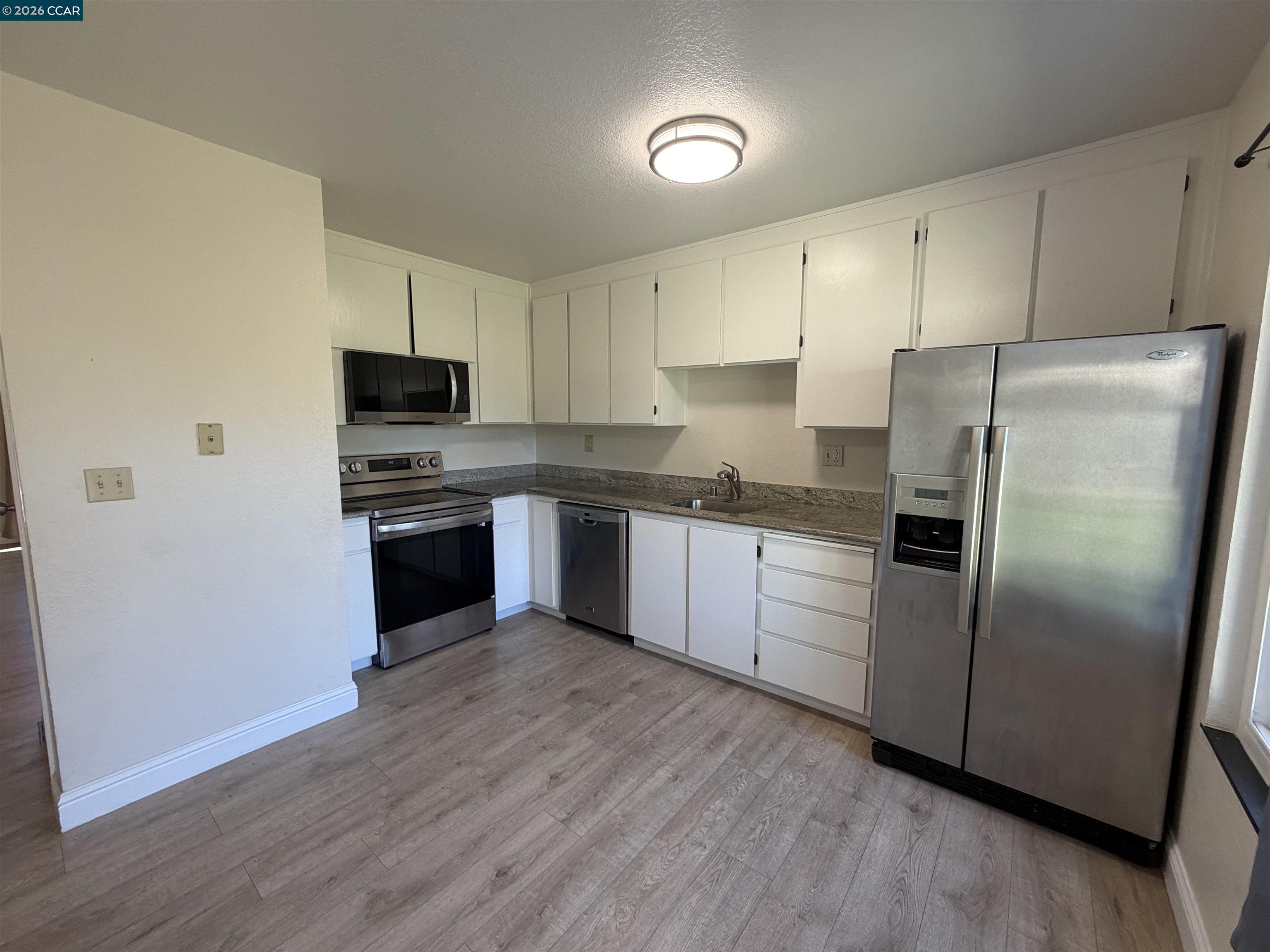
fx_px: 514
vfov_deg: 85.7
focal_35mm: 14
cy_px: 476
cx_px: 635
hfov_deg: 102.1
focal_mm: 2.22
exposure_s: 1/120
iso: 200
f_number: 2.2
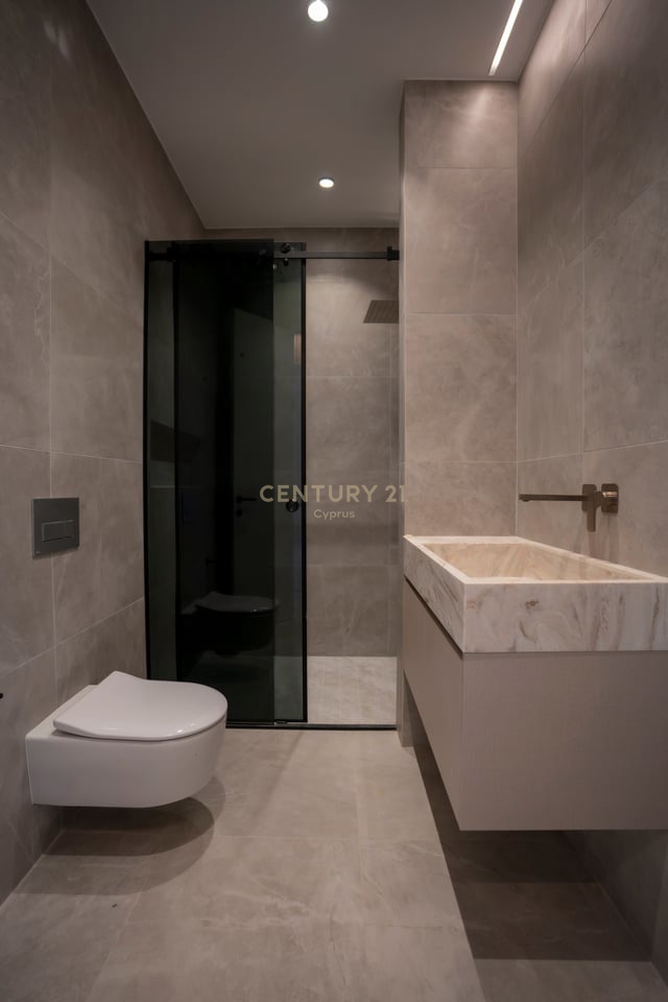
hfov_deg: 70.4
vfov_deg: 93.3
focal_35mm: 17
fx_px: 473
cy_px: 501
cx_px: 334
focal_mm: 17
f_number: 2.8
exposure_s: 1/200
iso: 500
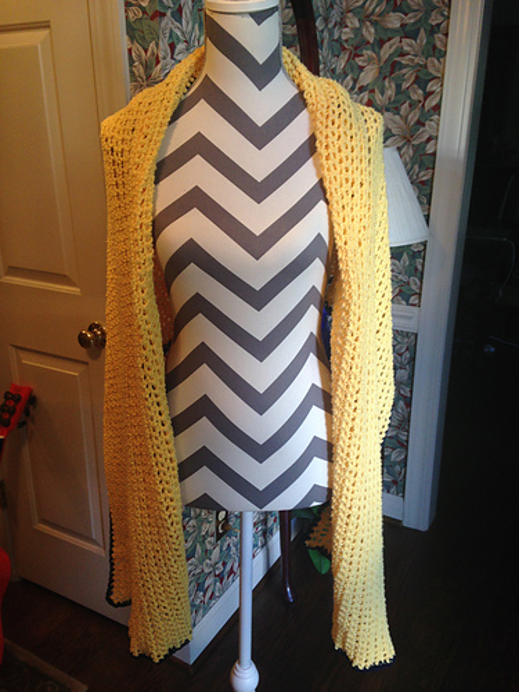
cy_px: 346
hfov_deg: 42.9
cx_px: 260
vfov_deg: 55.4
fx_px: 660
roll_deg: +0.6
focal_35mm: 33
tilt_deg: -20.6
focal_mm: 4.12
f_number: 2.4
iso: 50
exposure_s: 1/40
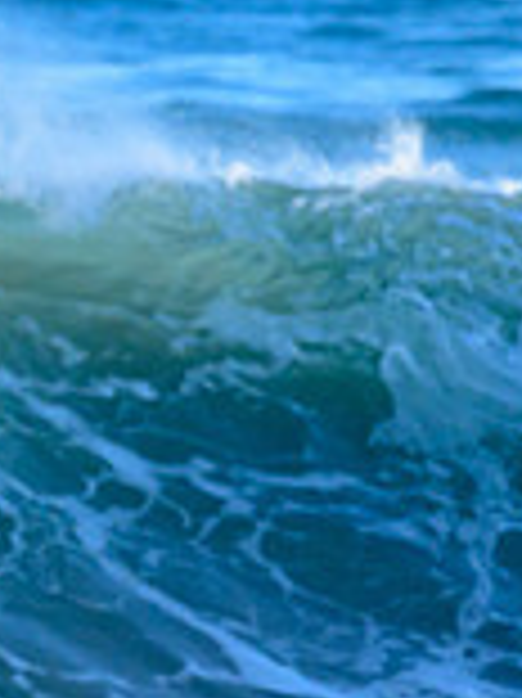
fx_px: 58087
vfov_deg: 0.7
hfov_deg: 0.5
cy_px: 754
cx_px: -562
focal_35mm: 2885
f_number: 8
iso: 1100
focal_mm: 800
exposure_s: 1/2000
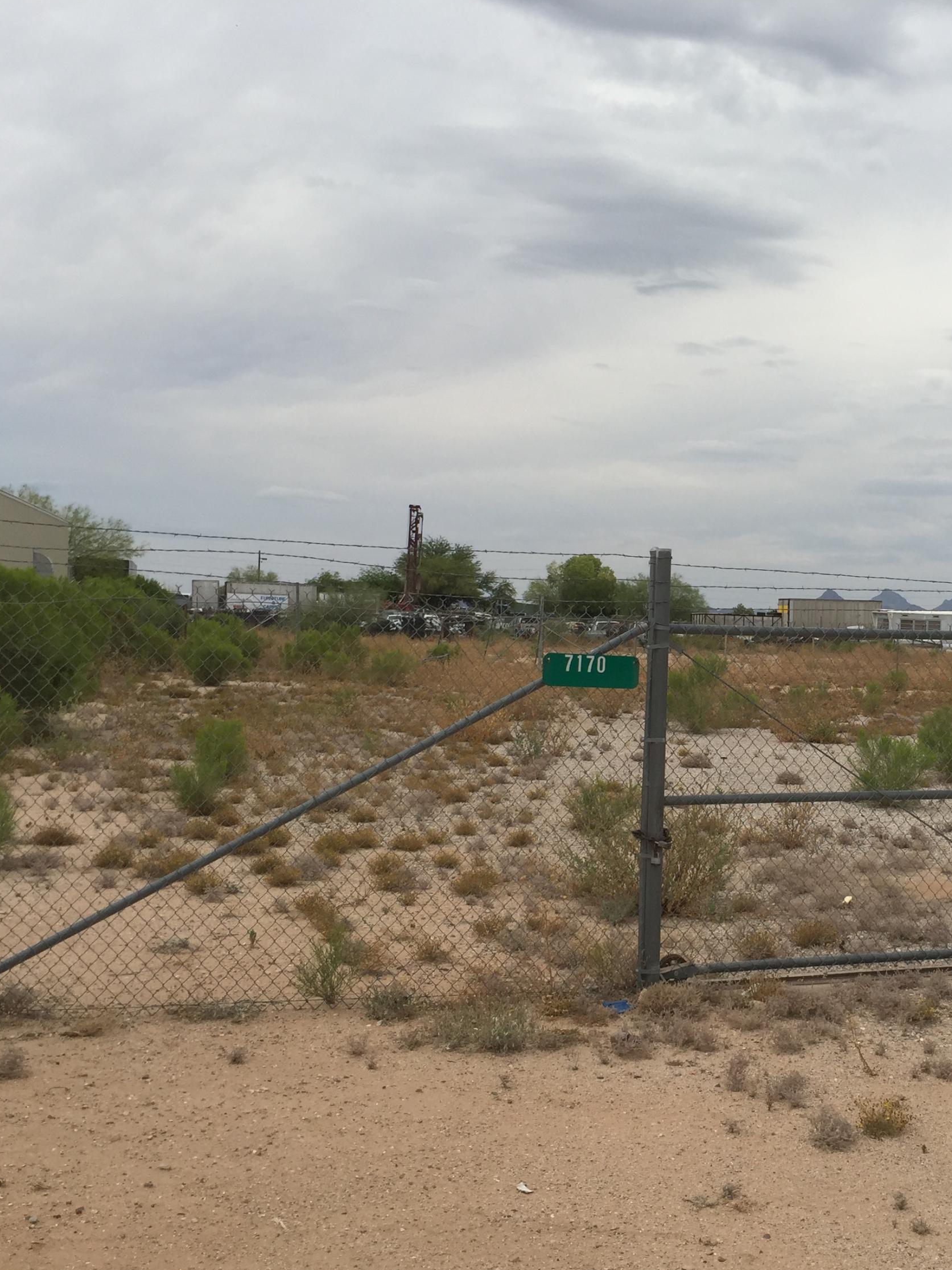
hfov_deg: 35.6
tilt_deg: -1.2
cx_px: 758
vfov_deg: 47.9
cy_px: 634
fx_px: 1430
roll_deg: -1.8
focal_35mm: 39
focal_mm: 4.15
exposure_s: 1/3300
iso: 32
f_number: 2.2
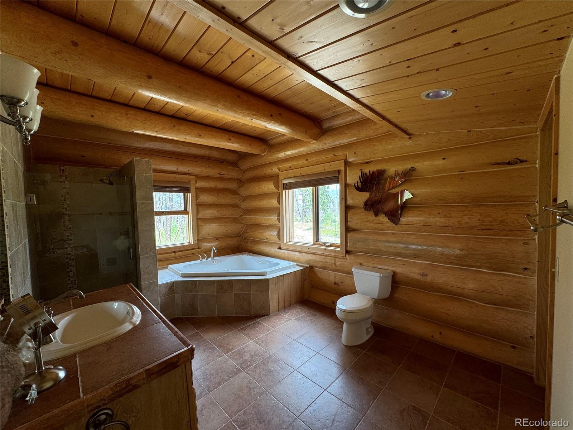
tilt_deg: -3.7
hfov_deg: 102.1
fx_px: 232
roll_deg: +1.2
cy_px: 215
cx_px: 286
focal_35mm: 14
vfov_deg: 85.7
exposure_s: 1/99
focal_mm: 2.22
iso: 125
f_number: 2.2
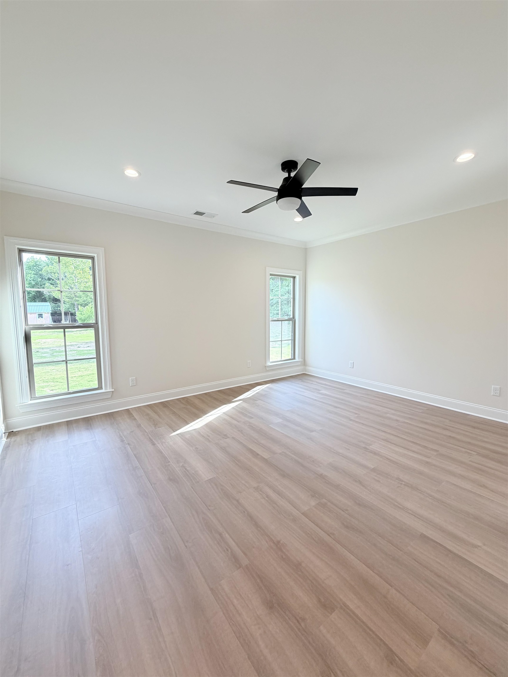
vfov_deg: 102.1
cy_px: 338
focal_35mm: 14
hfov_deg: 85.7
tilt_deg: -5.5
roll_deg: -0.2
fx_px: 274
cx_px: 254
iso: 100
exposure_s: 1/120
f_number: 2.2
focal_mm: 2.22
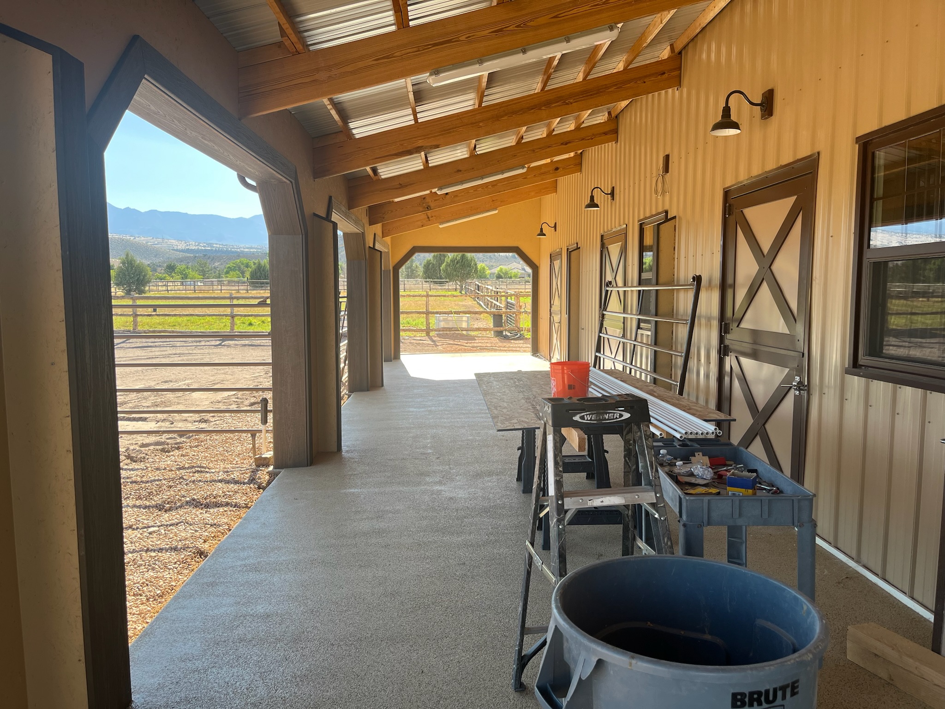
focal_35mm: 26
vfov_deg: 53.1
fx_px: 710
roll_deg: +0.6
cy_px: 354
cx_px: 472
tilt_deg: -6.6
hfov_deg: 67.3
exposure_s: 1/563
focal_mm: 5.1
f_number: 1.6
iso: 50
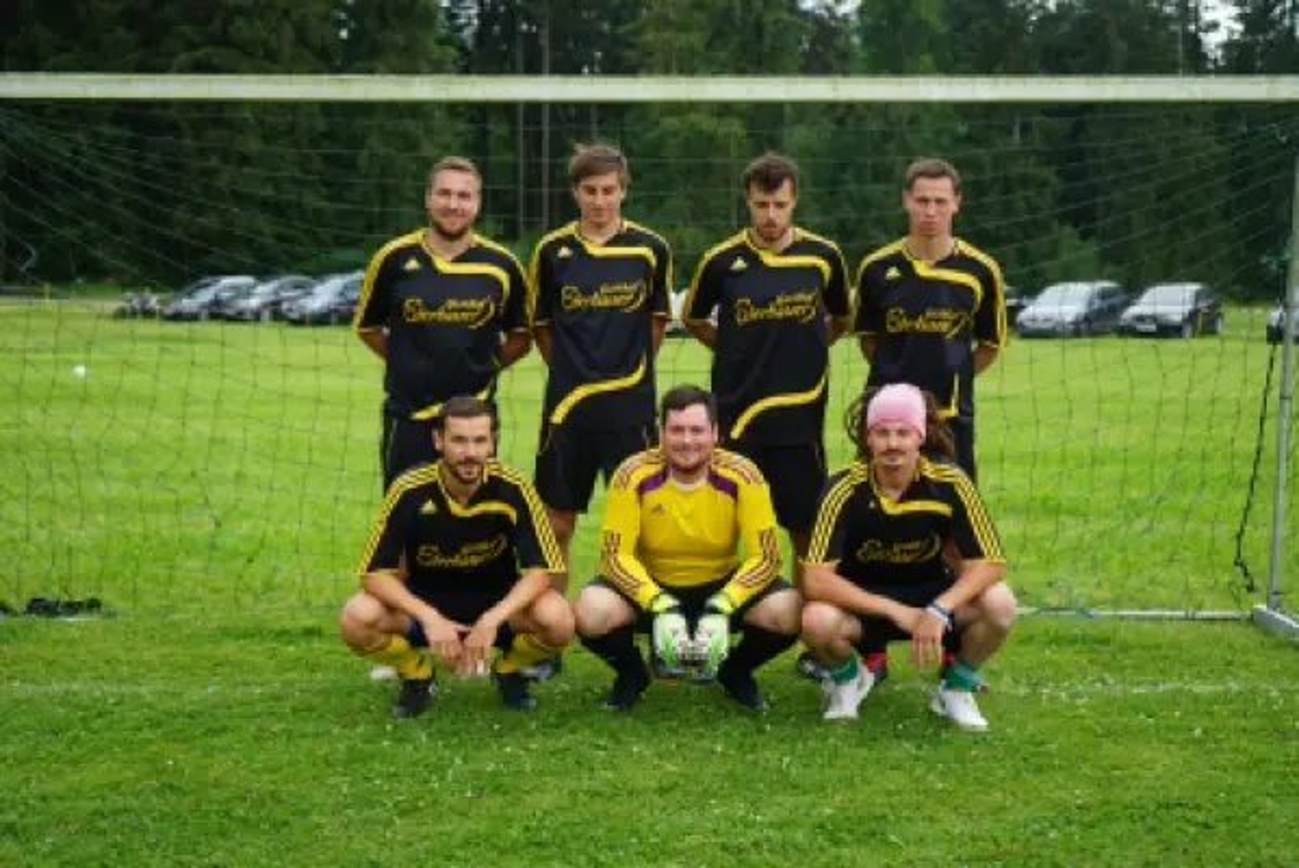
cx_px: 650
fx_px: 1877
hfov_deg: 38.2
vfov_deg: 26.0
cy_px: 434
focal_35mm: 52
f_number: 5.6
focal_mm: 52
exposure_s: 1/60
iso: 100
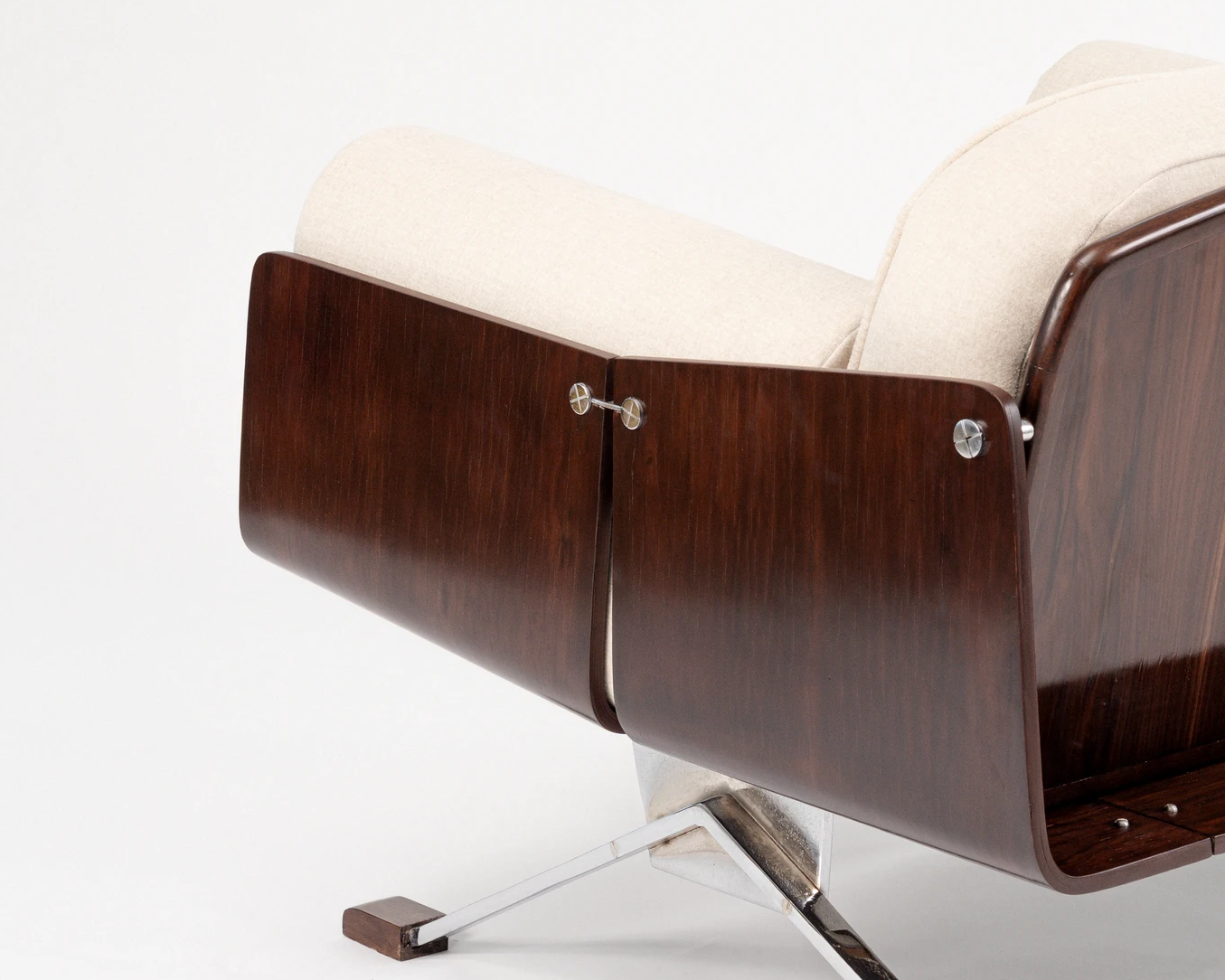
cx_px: 1025
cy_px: 226
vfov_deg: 11.6
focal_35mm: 133
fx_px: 4822
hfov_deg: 14.4
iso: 250
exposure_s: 1/80
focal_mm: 50
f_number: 8
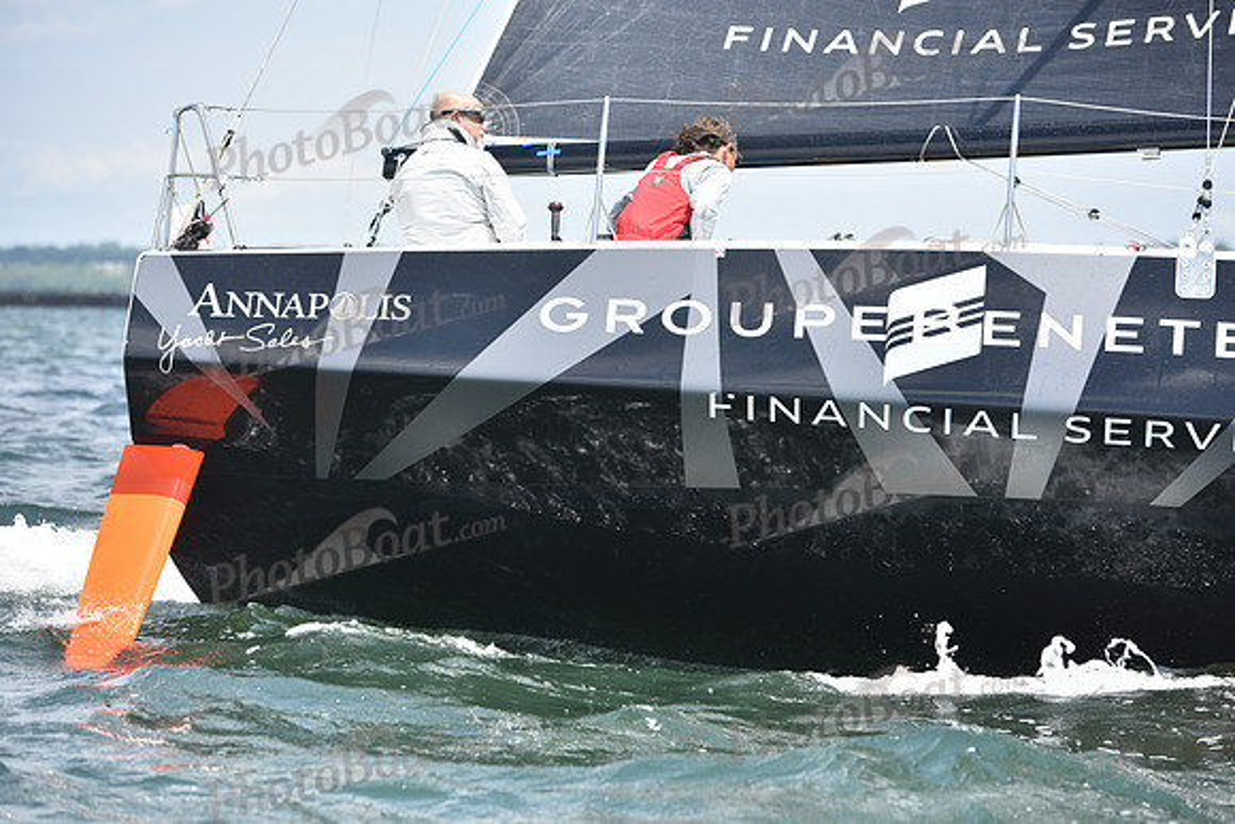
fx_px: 5147
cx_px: 618
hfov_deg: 13.7
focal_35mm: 150
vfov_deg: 9.2
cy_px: 412
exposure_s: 1/1250
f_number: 4
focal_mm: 150
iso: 250
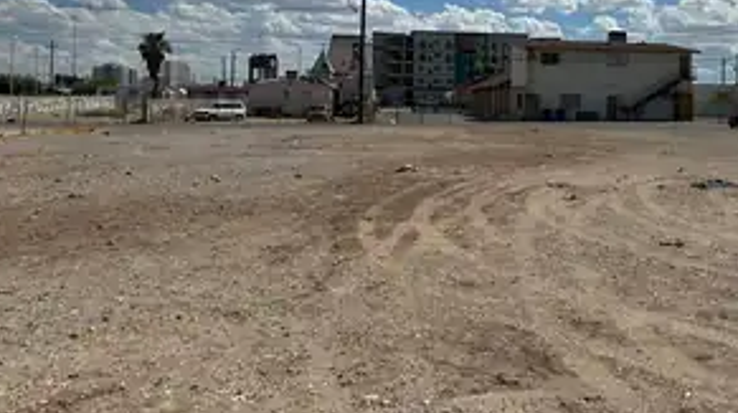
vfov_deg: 32.0
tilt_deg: +2.0
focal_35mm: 36
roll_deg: -2.5
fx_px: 704
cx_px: 484
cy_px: 89
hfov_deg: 54.4
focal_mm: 6.86
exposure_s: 1/12048
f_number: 1.78
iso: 80
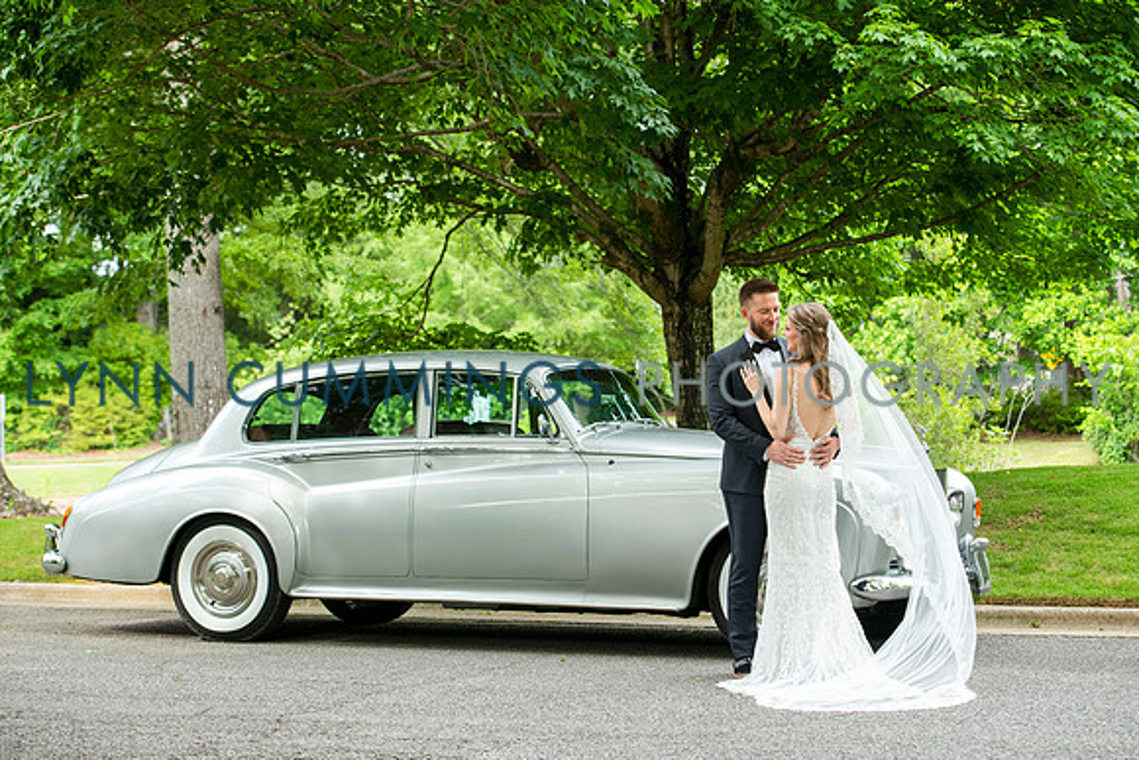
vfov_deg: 18.6
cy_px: 376
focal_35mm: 73
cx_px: 569
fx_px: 2325
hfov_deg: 27.5
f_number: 4.5
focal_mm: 70
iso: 500
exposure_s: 1/320
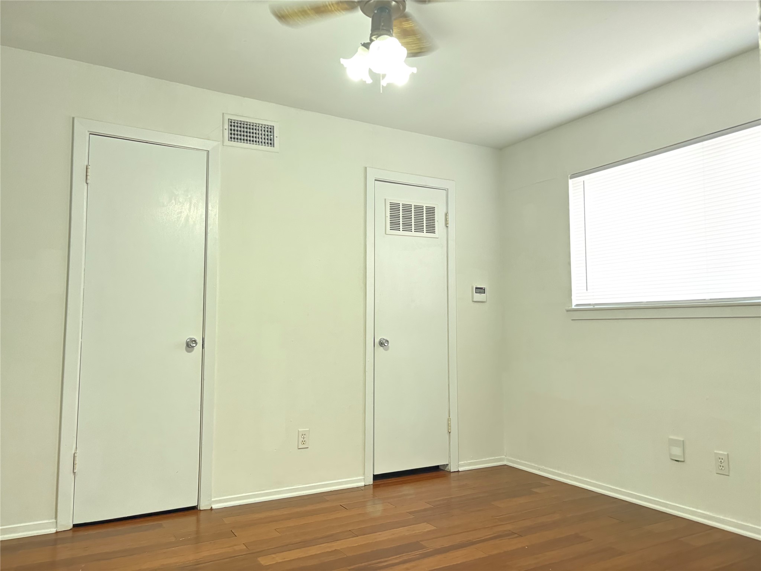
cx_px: 380
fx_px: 572
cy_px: 286
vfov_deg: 53.1
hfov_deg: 67.3
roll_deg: +0.0
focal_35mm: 26
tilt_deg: +4.2
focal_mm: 5.96
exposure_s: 1/55
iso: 500
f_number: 1.6
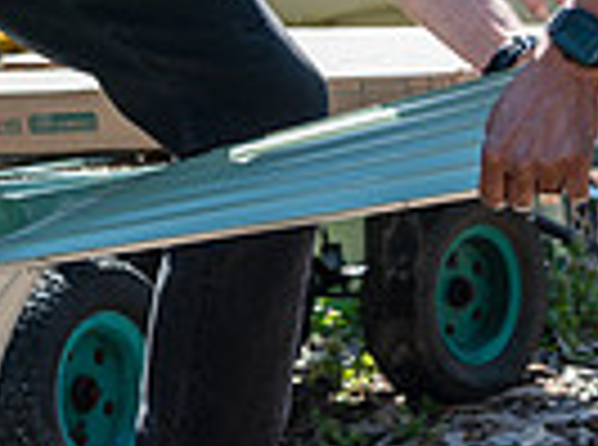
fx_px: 3584
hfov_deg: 9.5
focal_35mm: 208
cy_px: -212
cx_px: 271
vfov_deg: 7.0
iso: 100
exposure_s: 1/250
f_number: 3.5
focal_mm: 44
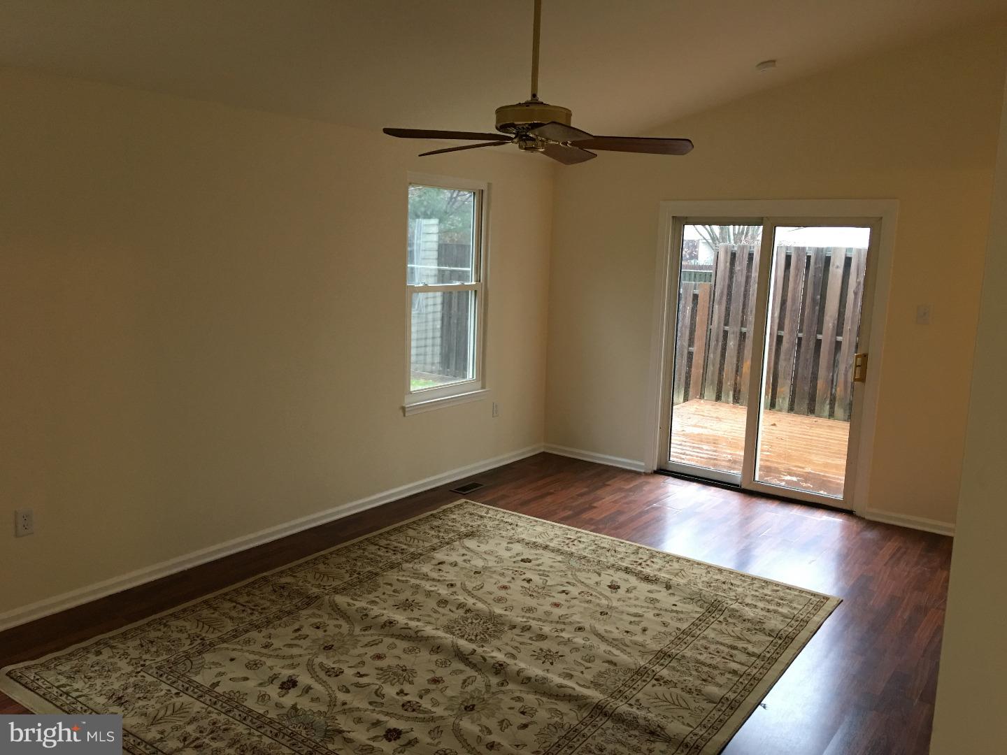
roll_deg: -2.8
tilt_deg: -8.0
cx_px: 504
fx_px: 844
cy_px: 378
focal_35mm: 29
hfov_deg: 61.7
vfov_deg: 48.2
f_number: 2.2
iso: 64
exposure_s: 1/15
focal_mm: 4.15
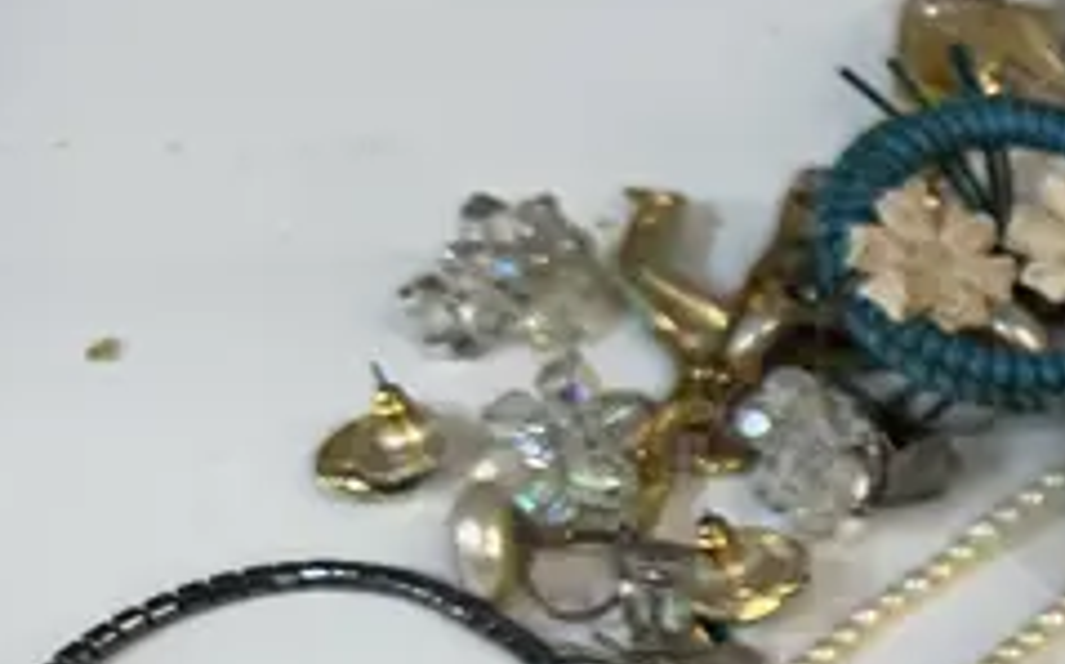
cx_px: 2081
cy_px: 722
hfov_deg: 15.5
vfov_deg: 11.8
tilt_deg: -47.4
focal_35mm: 109
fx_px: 3161
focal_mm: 6.86
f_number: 1.78
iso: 125
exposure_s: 1/100
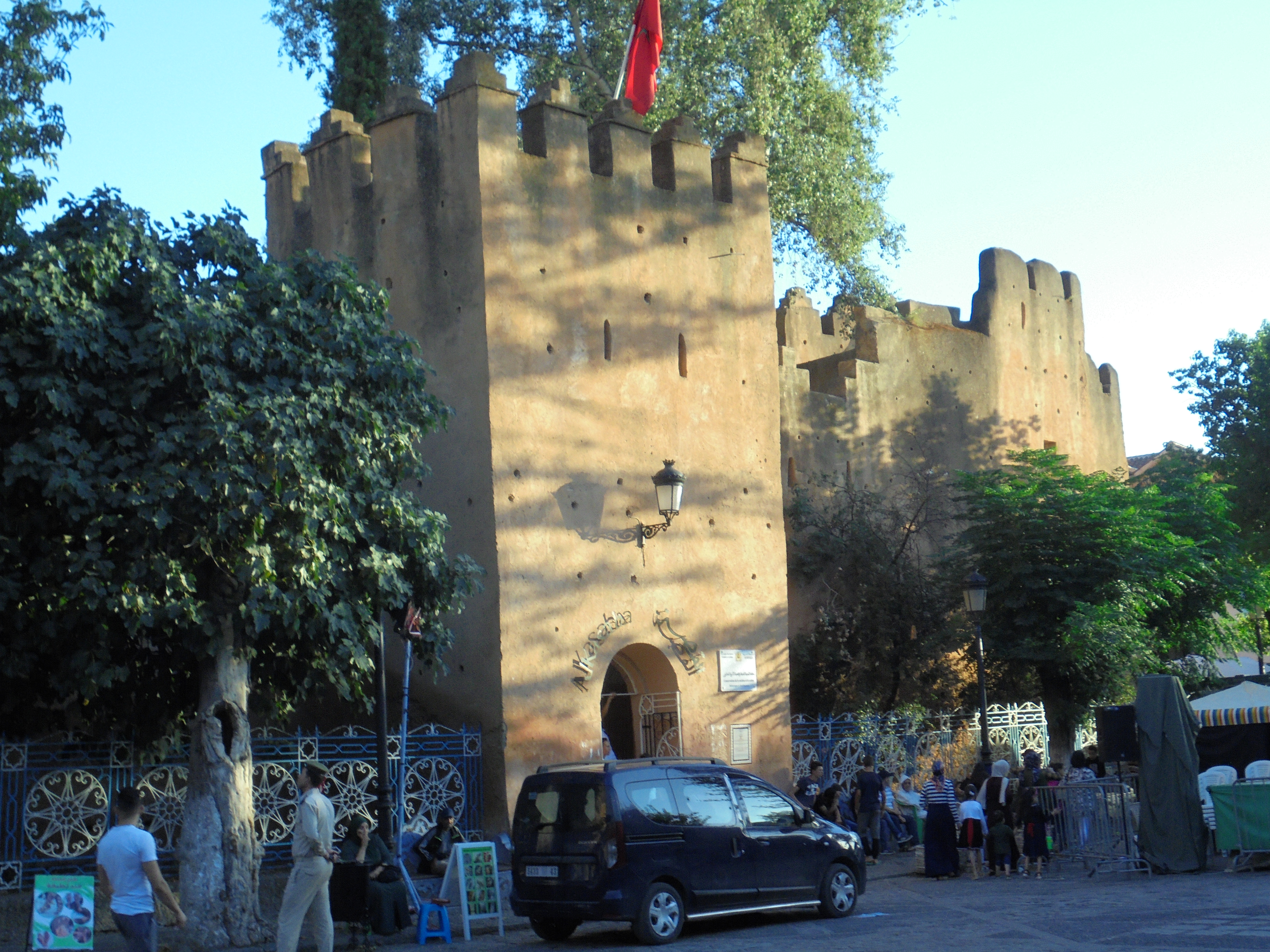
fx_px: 1798
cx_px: 635
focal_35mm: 49
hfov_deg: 38.9
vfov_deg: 29.7
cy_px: 476
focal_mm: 8.9
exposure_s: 1/160
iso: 160
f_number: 4.8
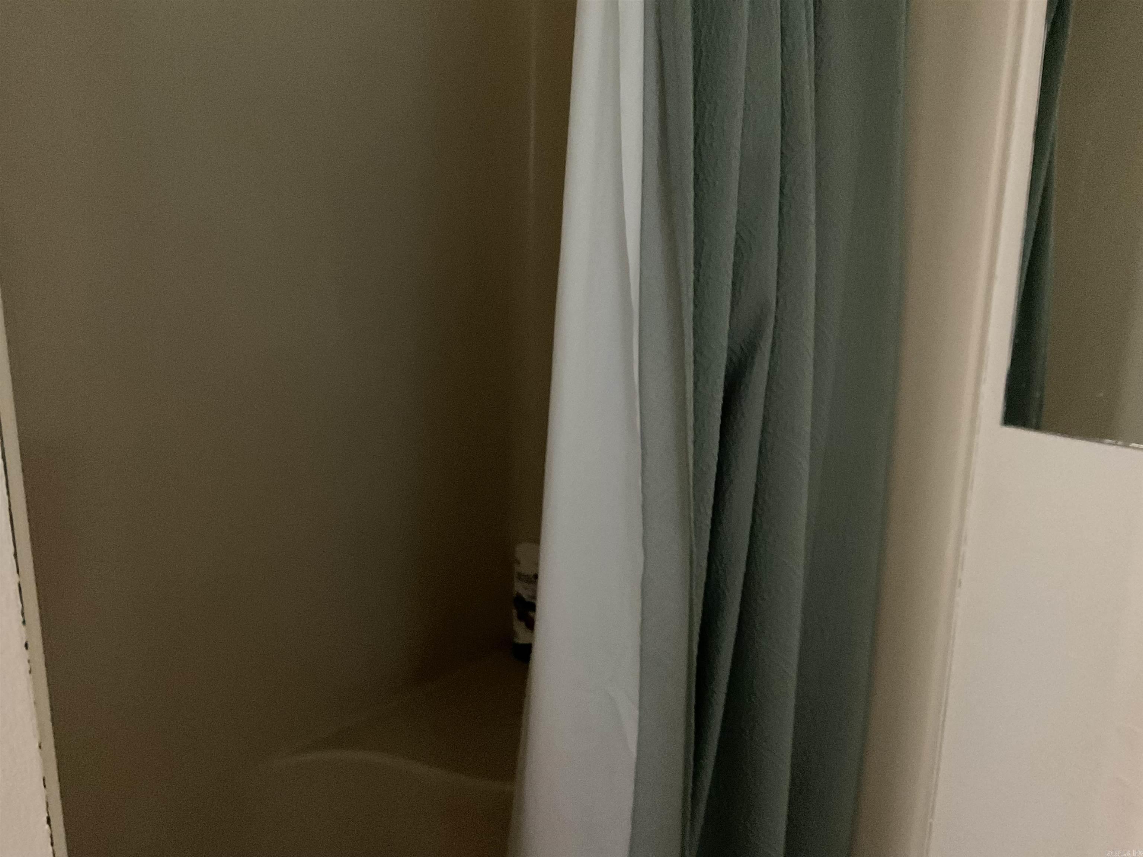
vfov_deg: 48.2
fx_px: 958
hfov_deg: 61.7
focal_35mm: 29
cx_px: 572
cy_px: 428
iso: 500
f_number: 1.8
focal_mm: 3
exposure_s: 1/17
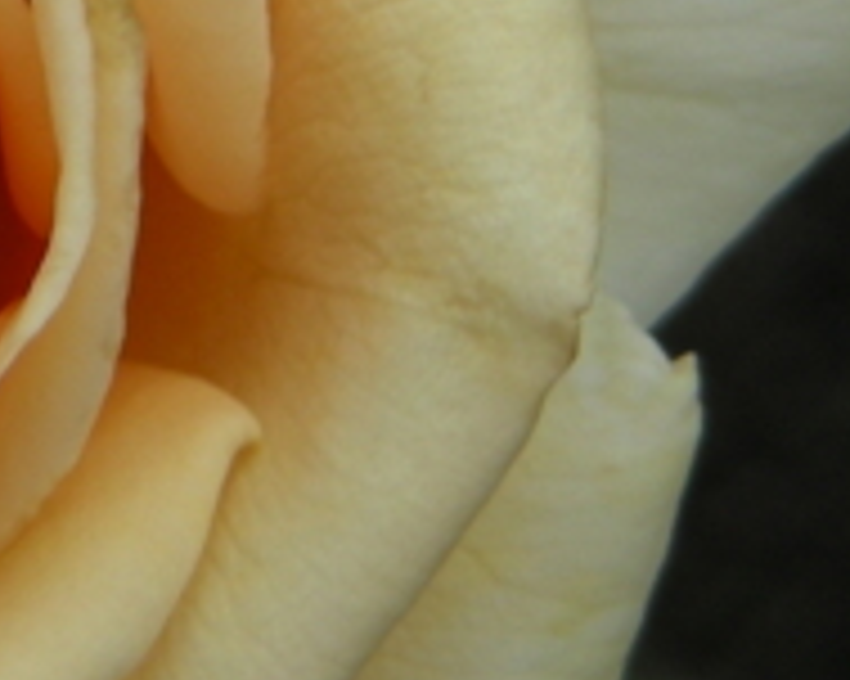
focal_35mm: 409
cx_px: -432
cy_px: 45
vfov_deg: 3.8
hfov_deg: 4.7
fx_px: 10284
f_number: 4
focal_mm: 16.5
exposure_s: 1/205
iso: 50
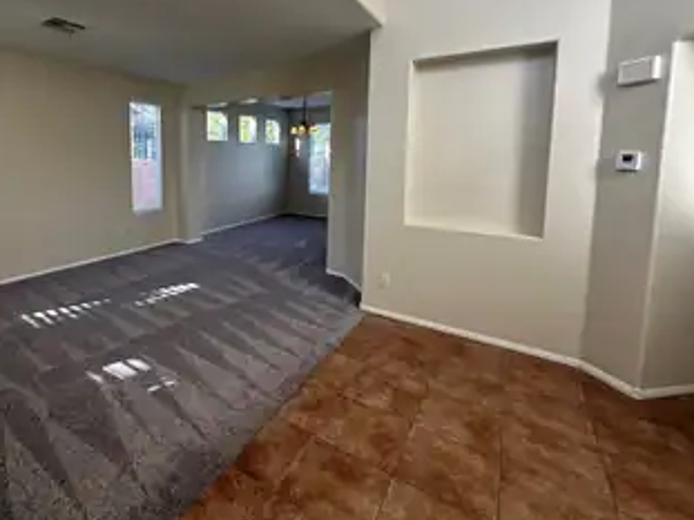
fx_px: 361
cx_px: 254
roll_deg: -0.4
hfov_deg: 85.8
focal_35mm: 18
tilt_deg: -5.2
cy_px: 190
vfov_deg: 70.2
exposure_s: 1/120
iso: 100
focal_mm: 2.22
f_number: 2.2
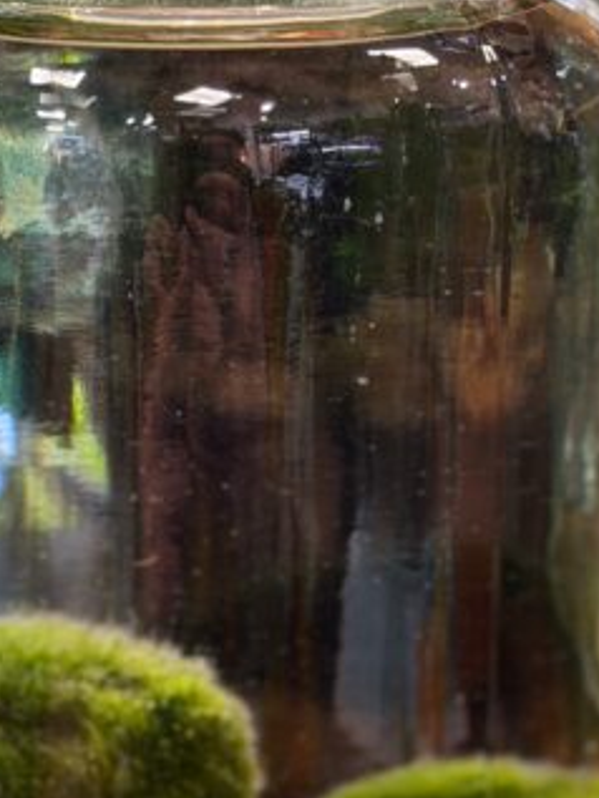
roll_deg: +0.2
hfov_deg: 9.6
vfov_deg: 12.7
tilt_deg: -11.1
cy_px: 498
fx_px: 3574
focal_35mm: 155
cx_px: 224
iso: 125
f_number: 1.78
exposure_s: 1/50
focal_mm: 6.76
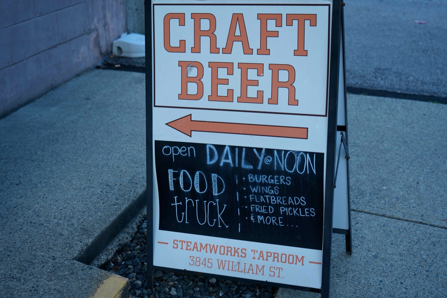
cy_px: 149
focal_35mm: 50
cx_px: 224
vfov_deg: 27.0
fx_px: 621
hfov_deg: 39.6
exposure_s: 1/250
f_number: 5
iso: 400
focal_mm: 50
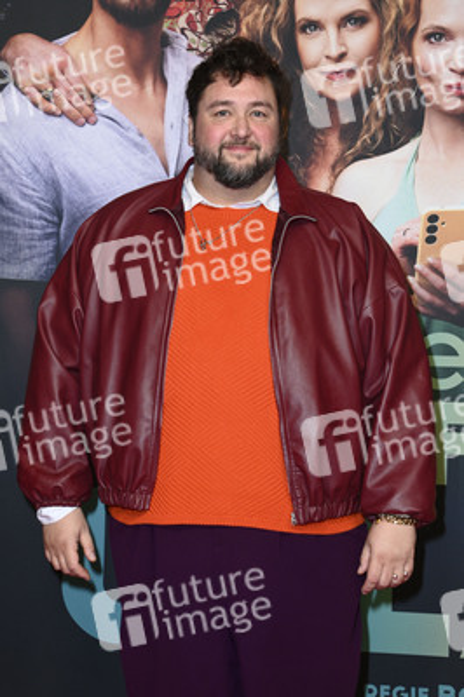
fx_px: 1510
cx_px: 232
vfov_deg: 26.0
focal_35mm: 78
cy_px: 348
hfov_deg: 17.5
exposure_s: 1/250
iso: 1250
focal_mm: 78
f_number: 5.6
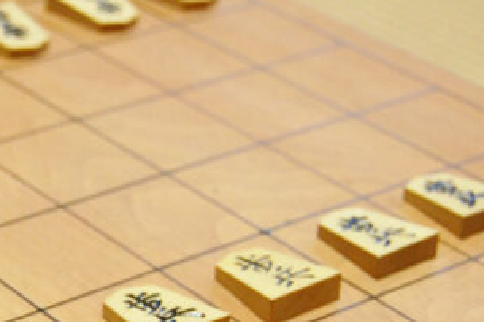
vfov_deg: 9.0
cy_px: 356
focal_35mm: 151
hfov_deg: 13.4
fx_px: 2029
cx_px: -32
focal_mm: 30
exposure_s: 1/30
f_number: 4.2
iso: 560
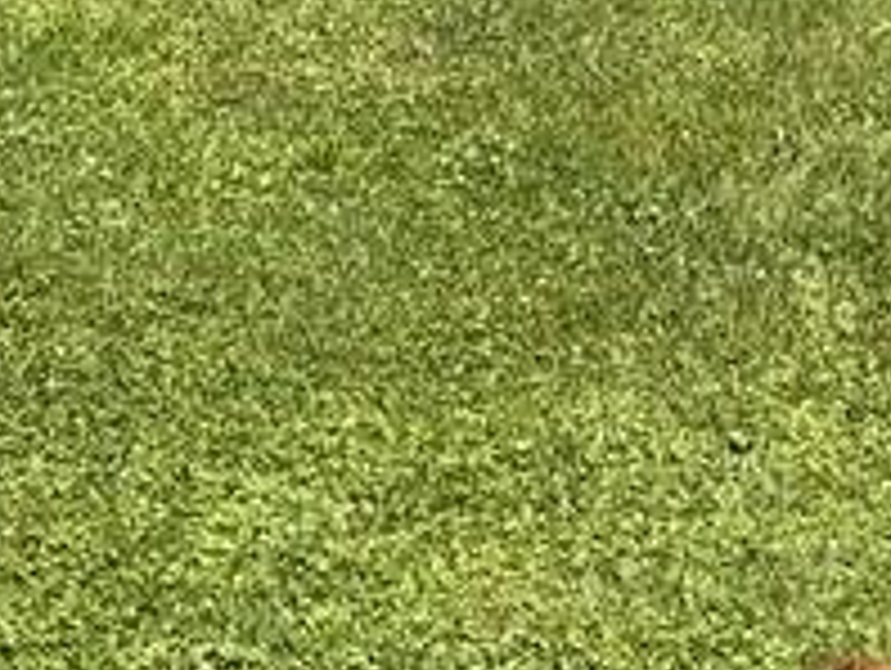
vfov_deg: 10.9
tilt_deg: -5.7
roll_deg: +1.6
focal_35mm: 124
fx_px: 3196
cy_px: -657
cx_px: 364
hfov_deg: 15.9
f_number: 1.78
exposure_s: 1/3953
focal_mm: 6.76
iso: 80
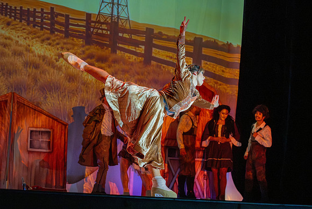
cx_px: 187
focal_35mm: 91
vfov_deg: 15.0
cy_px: 114
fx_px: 789
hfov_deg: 22.3
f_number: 2.8
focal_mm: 70
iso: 8000
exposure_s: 1/1000
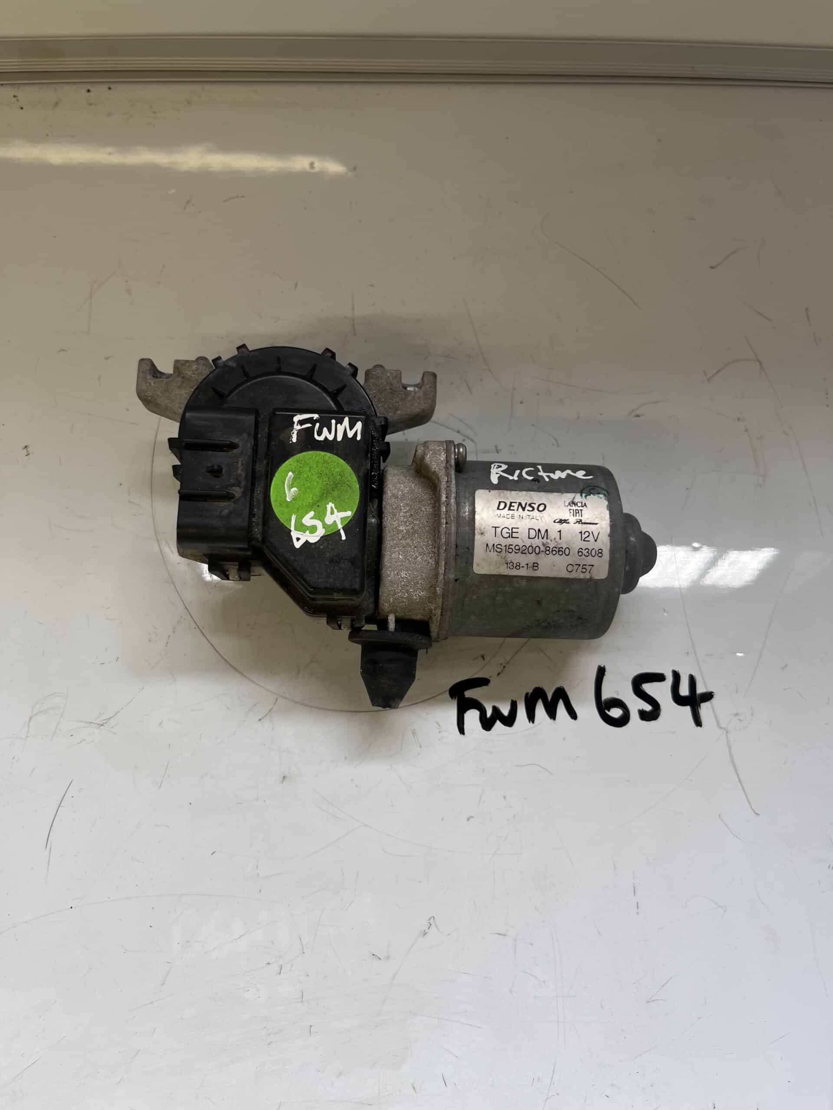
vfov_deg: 67.3
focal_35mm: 26
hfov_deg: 53.1
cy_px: 555
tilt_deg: -69.0
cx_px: 416
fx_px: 834
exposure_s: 1/121
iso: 40
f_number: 1.6
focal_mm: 5.1
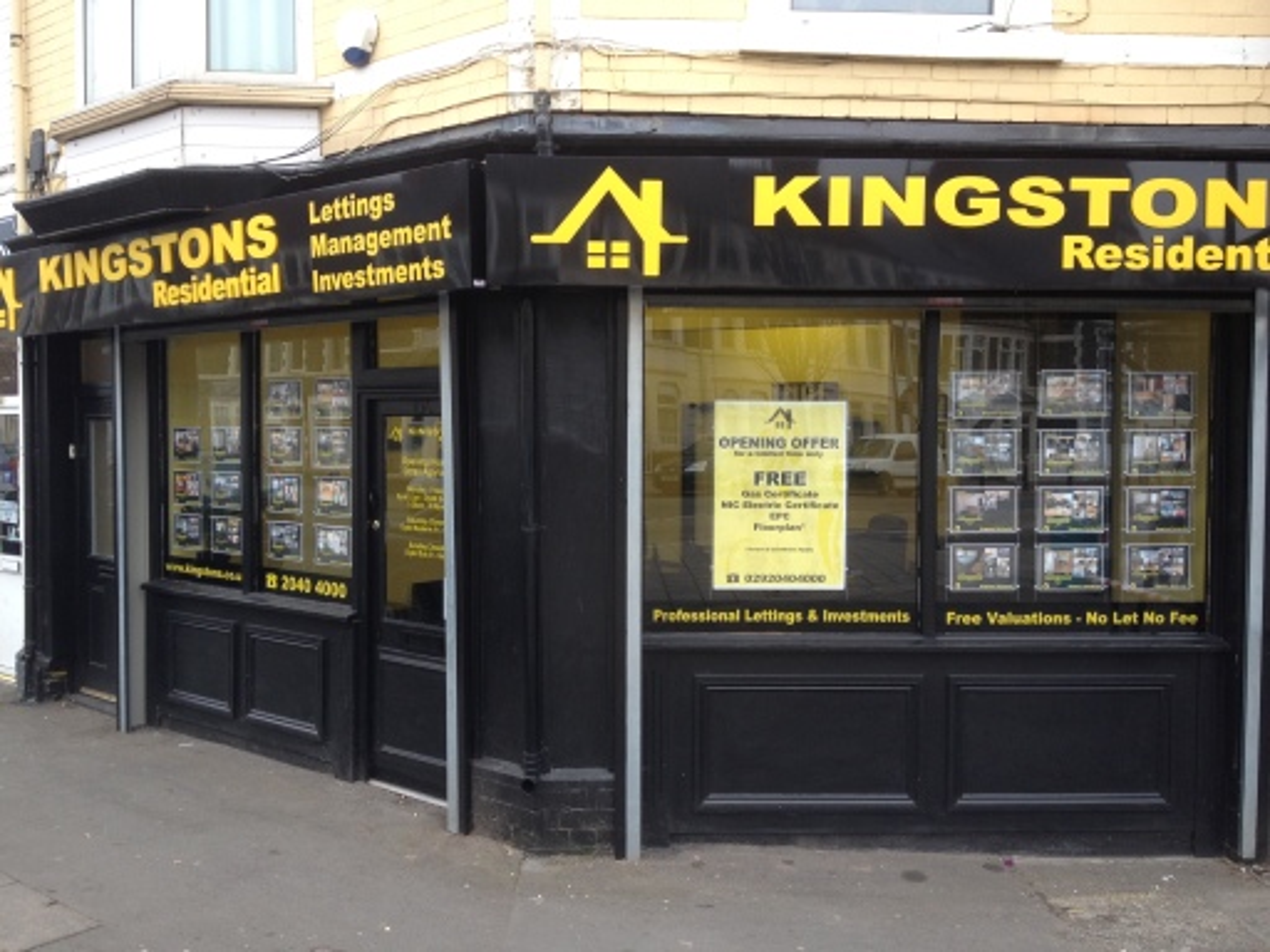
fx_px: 1284
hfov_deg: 52.6
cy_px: 476
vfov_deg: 40.7
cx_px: 635
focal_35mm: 35
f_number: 2.4
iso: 64
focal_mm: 4.28
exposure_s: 1/120
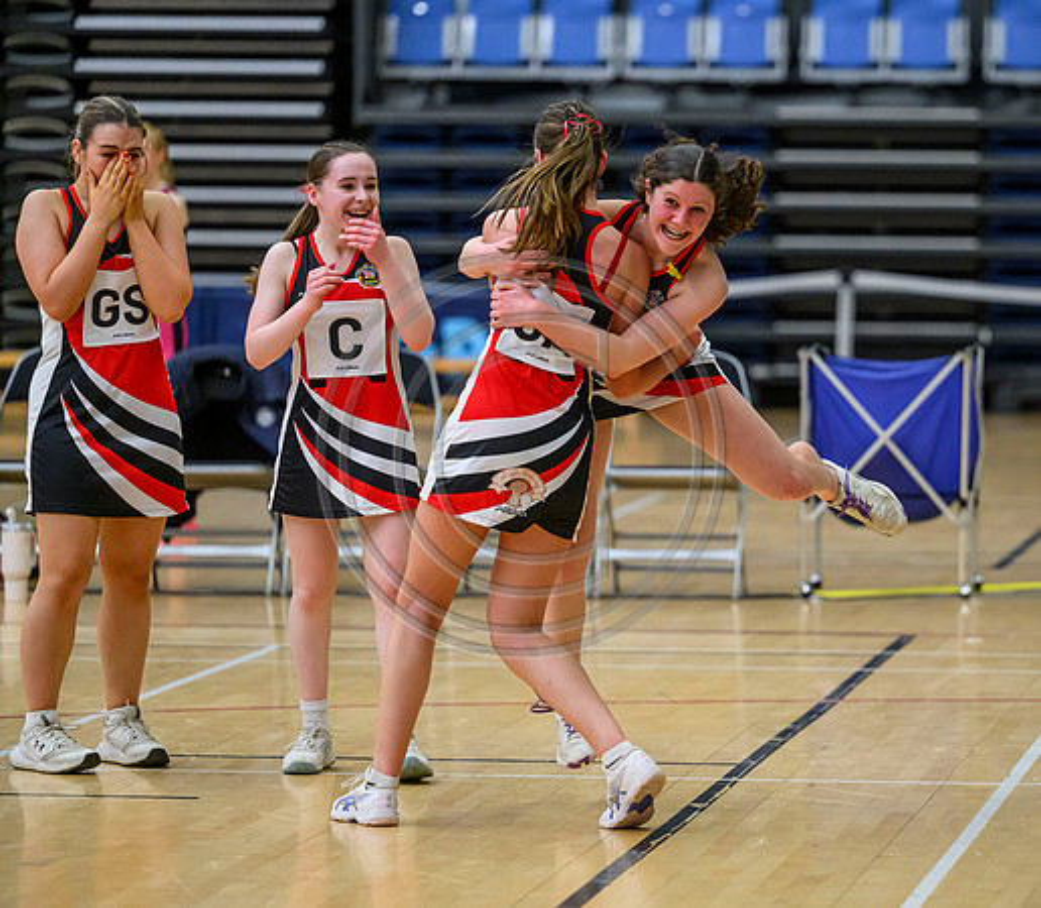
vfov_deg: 7.2
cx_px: 740
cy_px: 418
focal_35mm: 227
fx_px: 7235
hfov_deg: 8.2
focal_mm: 175
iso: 5000
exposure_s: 1/1250
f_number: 3.2
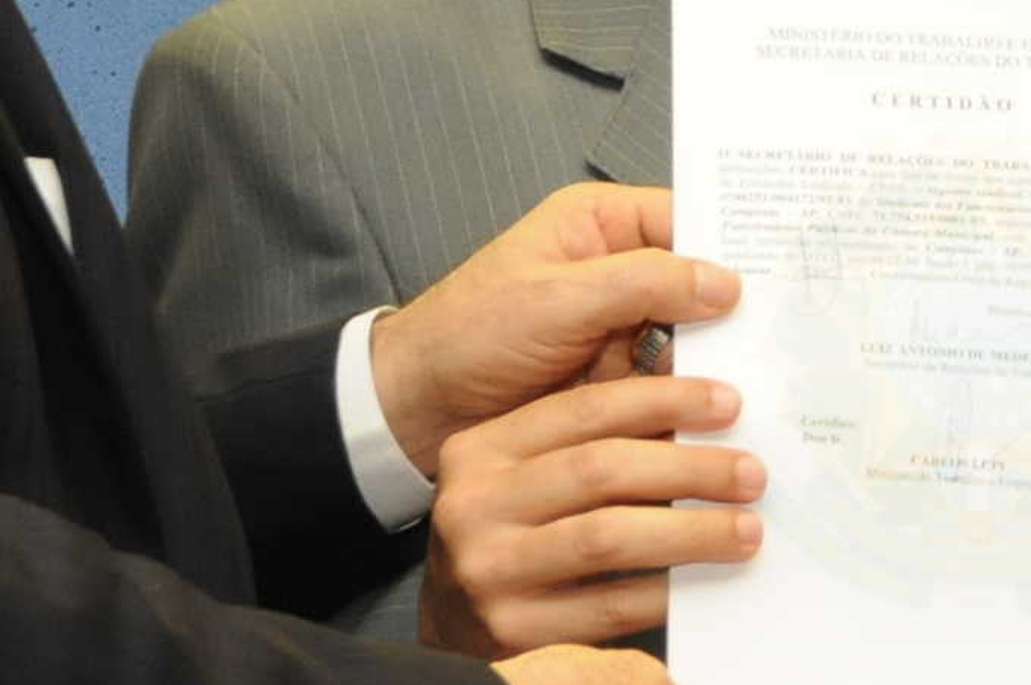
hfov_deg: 8.3
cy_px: 323
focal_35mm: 248
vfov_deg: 5.5
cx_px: 885
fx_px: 7106
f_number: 7.1
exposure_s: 1/60
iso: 1000
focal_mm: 35
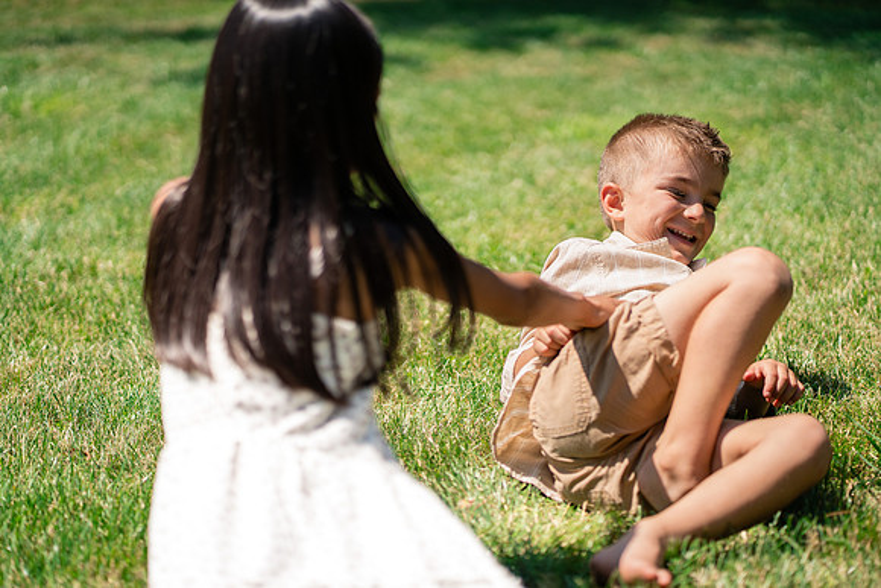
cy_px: 294
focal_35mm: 85
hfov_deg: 23.9
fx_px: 2081
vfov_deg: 16.1
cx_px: 440
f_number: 2
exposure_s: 1/6400
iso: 320
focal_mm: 85
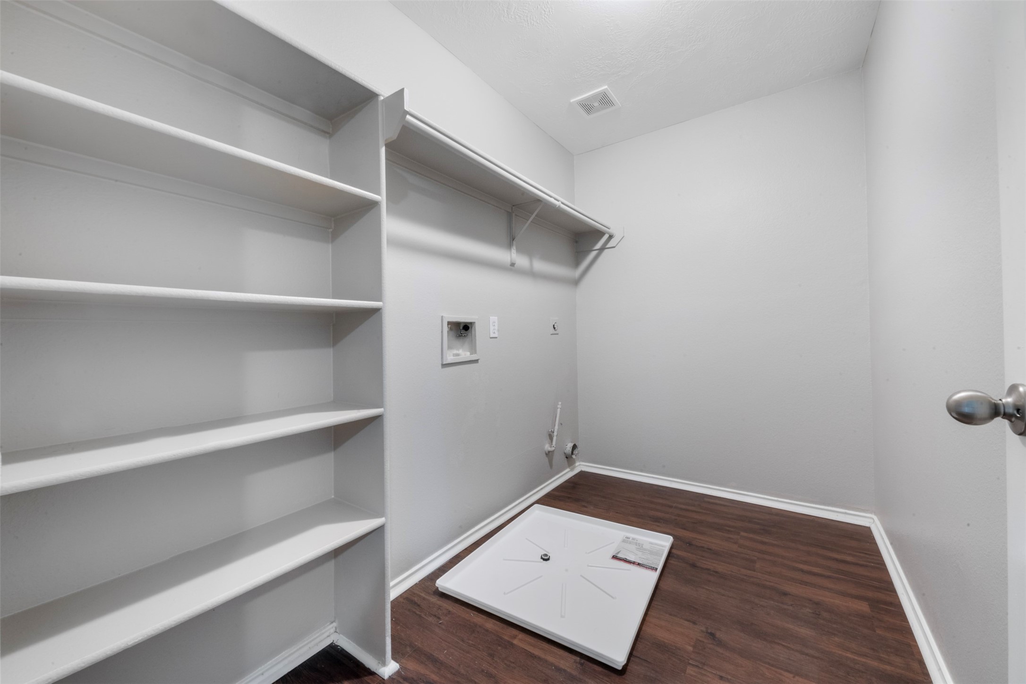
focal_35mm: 13
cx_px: 513
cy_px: 342
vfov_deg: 85.4
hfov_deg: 108.3
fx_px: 370
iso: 250
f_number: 8
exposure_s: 15
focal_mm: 13
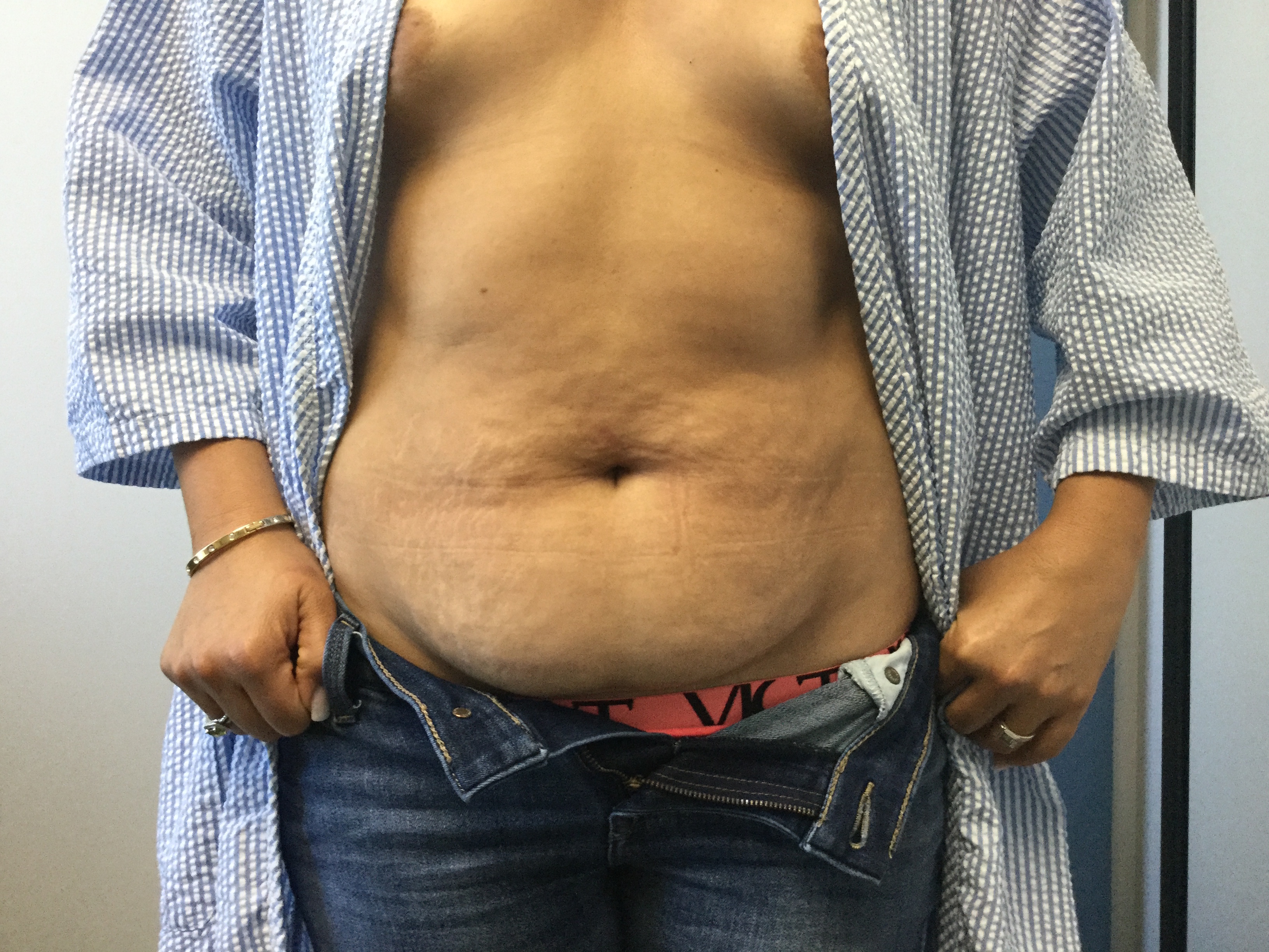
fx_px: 1136
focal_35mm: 31
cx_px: 634
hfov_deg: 58.4
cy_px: 476
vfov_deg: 45.4
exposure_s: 1/30
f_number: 2.4
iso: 125
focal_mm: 3.3
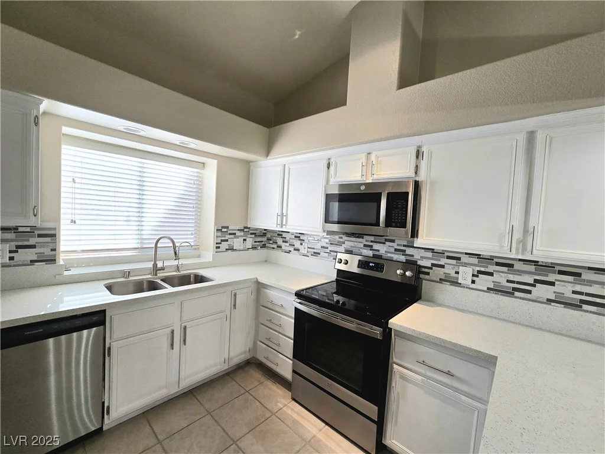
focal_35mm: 13
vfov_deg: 89.9
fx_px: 227
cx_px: 302
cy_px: 227
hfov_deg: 106.2
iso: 100
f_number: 2.2
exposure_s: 1/120
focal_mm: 2.2
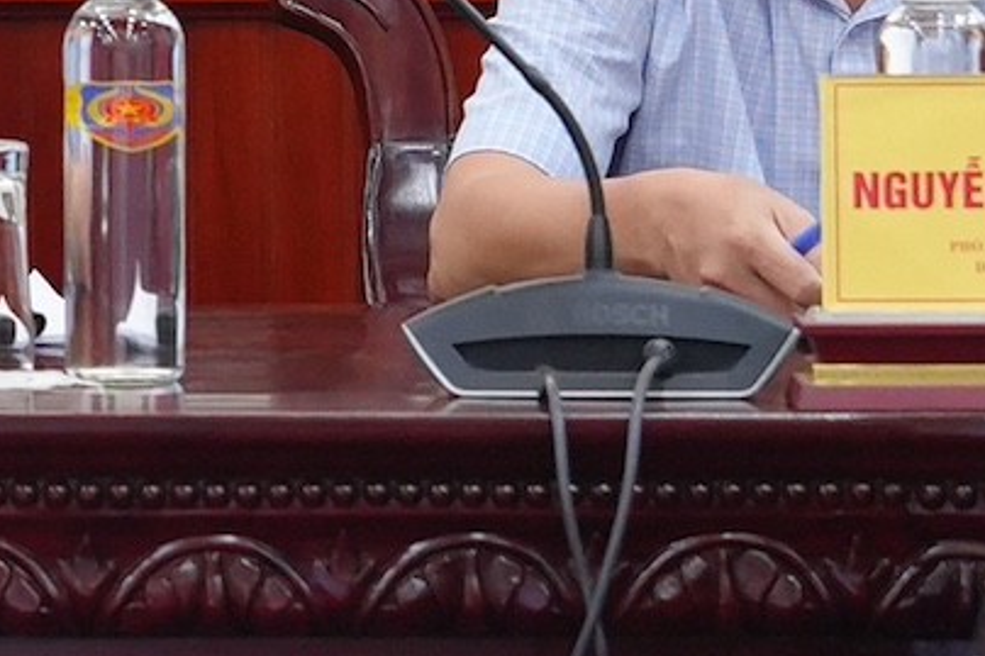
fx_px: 14221
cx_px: -656
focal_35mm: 520
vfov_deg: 2.6
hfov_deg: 3.9
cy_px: -924
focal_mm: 70
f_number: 3.2
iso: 1600
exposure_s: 1/200
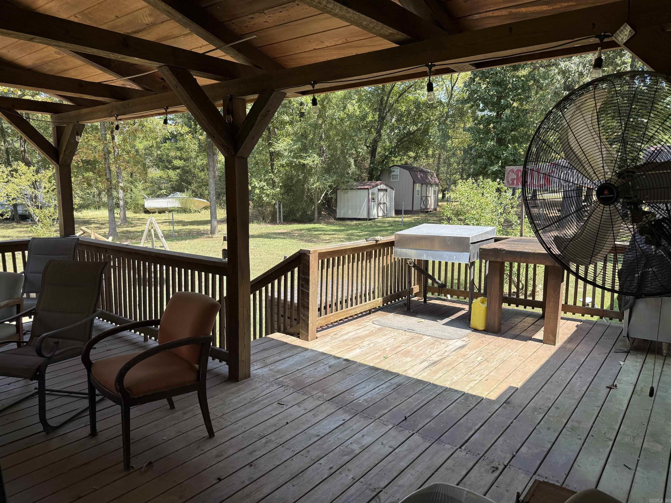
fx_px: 465
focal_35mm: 24
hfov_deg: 71.6
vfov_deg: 56.8
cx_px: 336
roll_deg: -0.4
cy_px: 252
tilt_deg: -7.2
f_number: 1.78
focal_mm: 6.76
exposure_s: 1/632
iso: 80
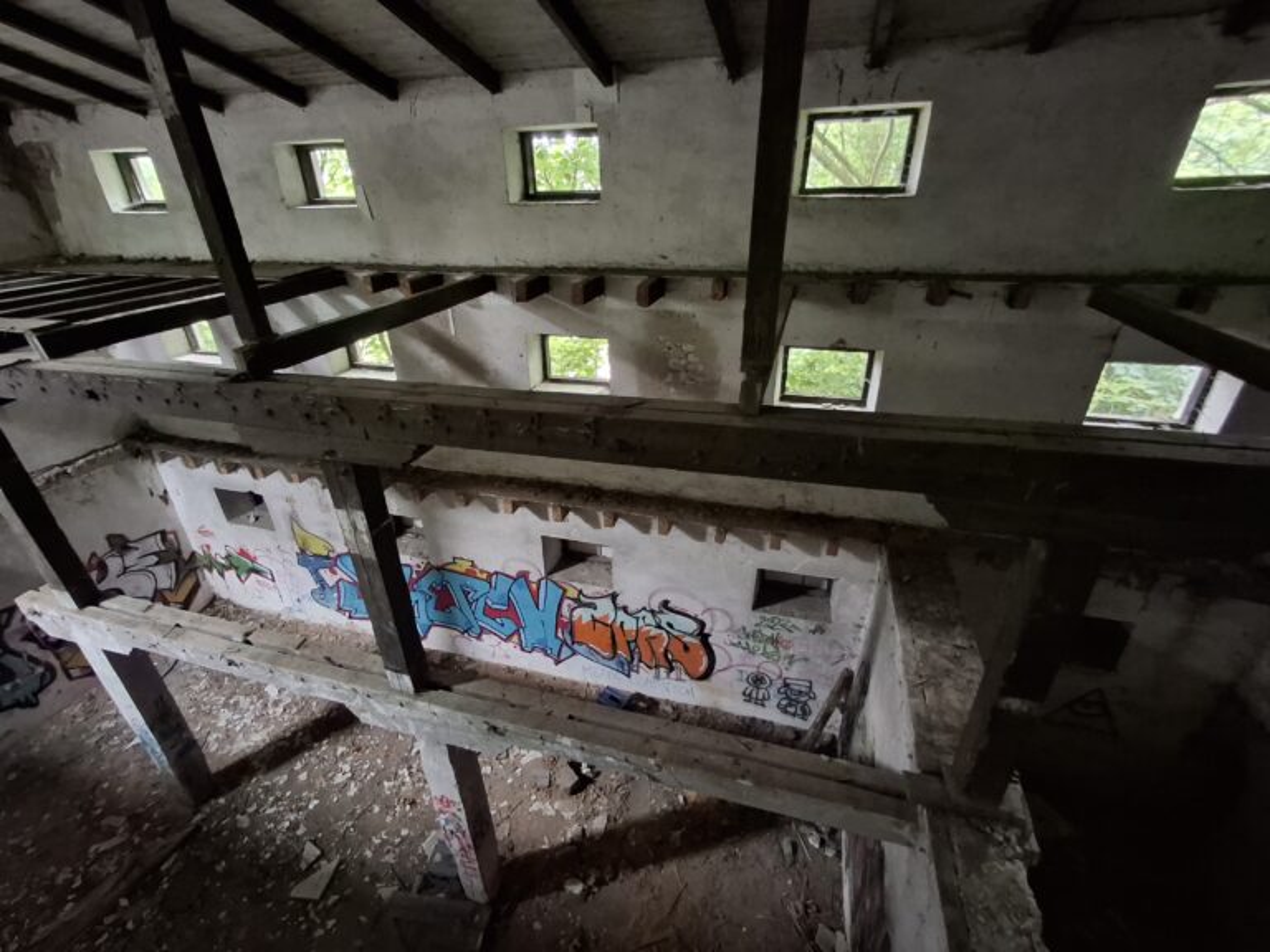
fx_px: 587
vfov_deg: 78.1
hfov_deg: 94.5
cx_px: 635
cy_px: 476
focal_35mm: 16
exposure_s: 1/20
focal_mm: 1.64
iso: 400
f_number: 2.2
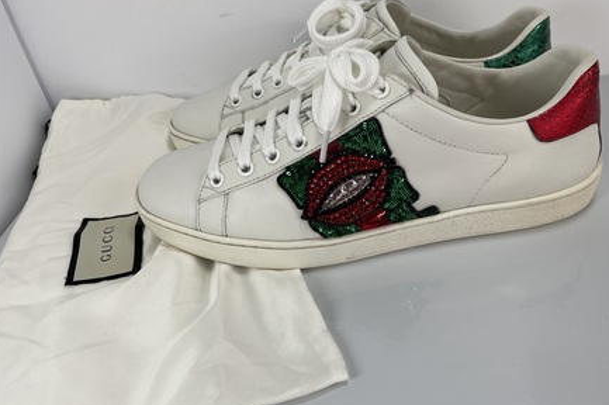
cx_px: 354
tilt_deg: -33.8
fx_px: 541
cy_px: 200
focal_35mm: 32
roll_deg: +9.7
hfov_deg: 58.4
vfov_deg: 41.1
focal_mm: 4.2
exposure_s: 1/212
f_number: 1.6
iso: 32
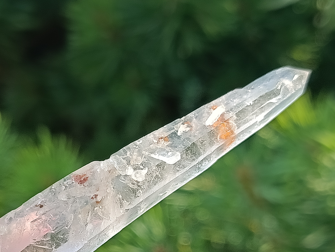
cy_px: 189
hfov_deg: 27.9
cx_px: 106
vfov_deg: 21.1
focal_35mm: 69
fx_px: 668
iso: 50
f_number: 1.7
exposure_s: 1/107
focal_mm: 5.24
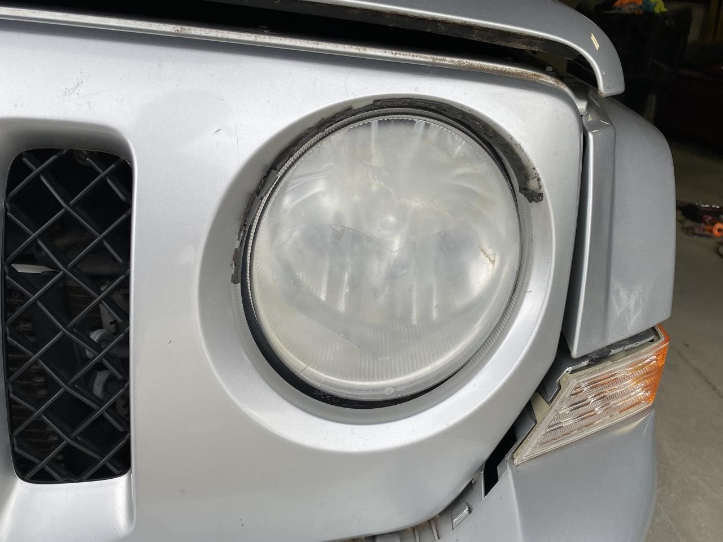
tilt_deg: -23.3
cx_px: 362
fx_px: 543
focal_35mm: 26
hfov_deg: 67.3
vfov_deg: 53.1
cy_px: 271
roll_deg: -3.0
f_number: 1.8
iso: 32
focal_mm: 4.25
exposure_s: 1/536
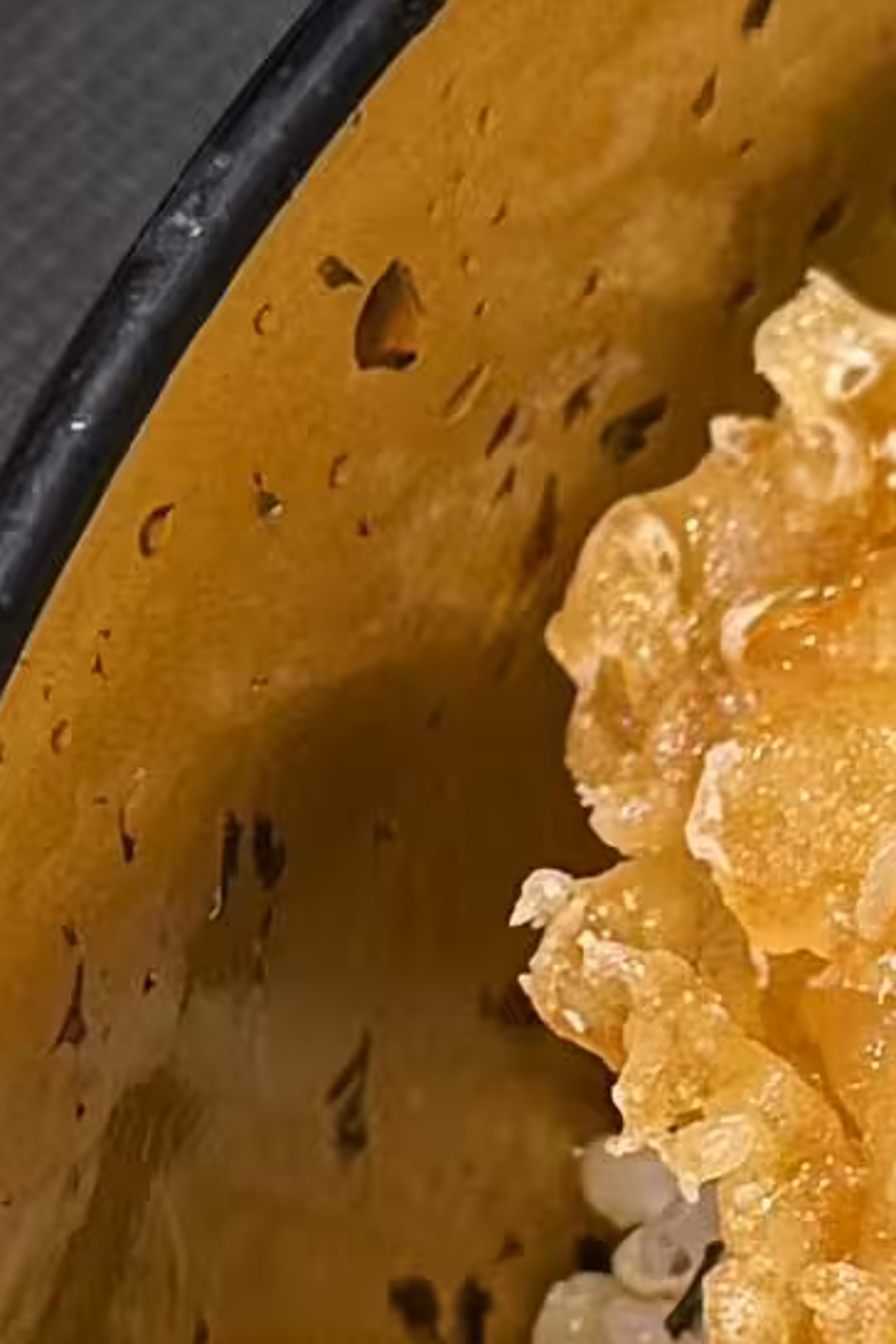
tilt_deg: -65.1
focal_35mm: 261
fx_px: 9743
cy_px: 1236
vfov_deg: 7.9
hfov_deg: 5.3
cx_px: 249
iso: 64
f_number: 1.78
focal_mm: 6.76
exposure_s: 1/100
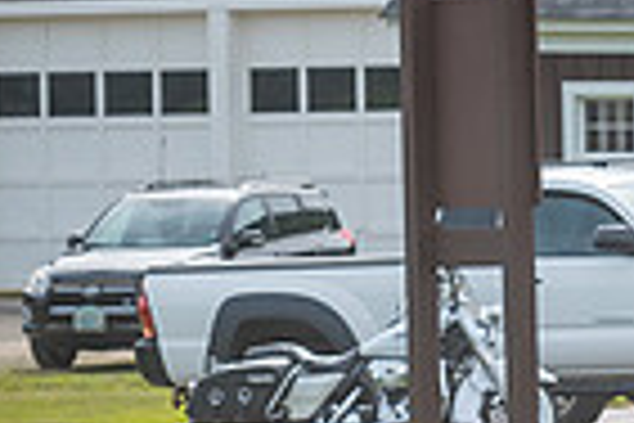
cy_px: 374
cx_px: 1088
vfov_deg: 2.2
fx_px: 10918
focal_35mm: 620
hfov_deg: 3.3
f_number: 5.6
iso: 400
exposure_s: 1/2500
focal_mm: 130
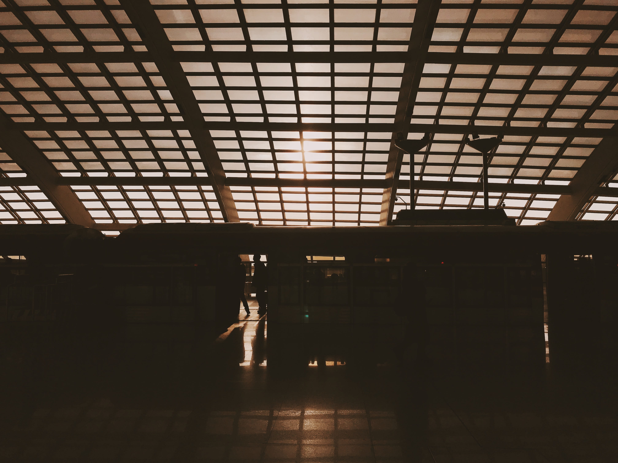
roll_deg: +0.2
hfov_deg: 63.4
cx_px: 309
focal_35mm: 28
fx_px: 500
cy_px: 232
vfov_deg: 49.7
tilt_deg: +4.0
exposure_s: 1/3690
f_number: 1.8
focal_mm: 3.99
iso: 20
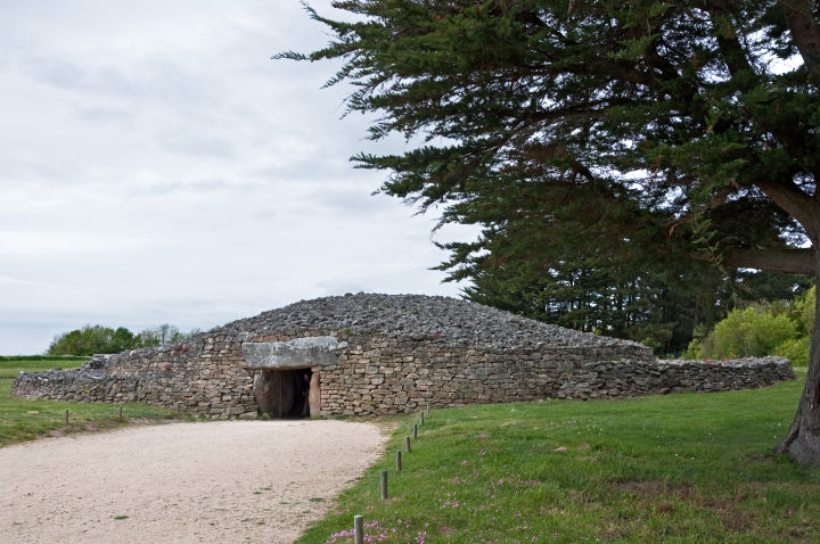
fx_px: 751
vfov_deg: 39.9
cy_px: 272
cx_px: 410
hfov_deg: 57.3
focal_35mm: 33
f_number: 8
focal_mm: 22
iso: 200
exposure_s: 1/500
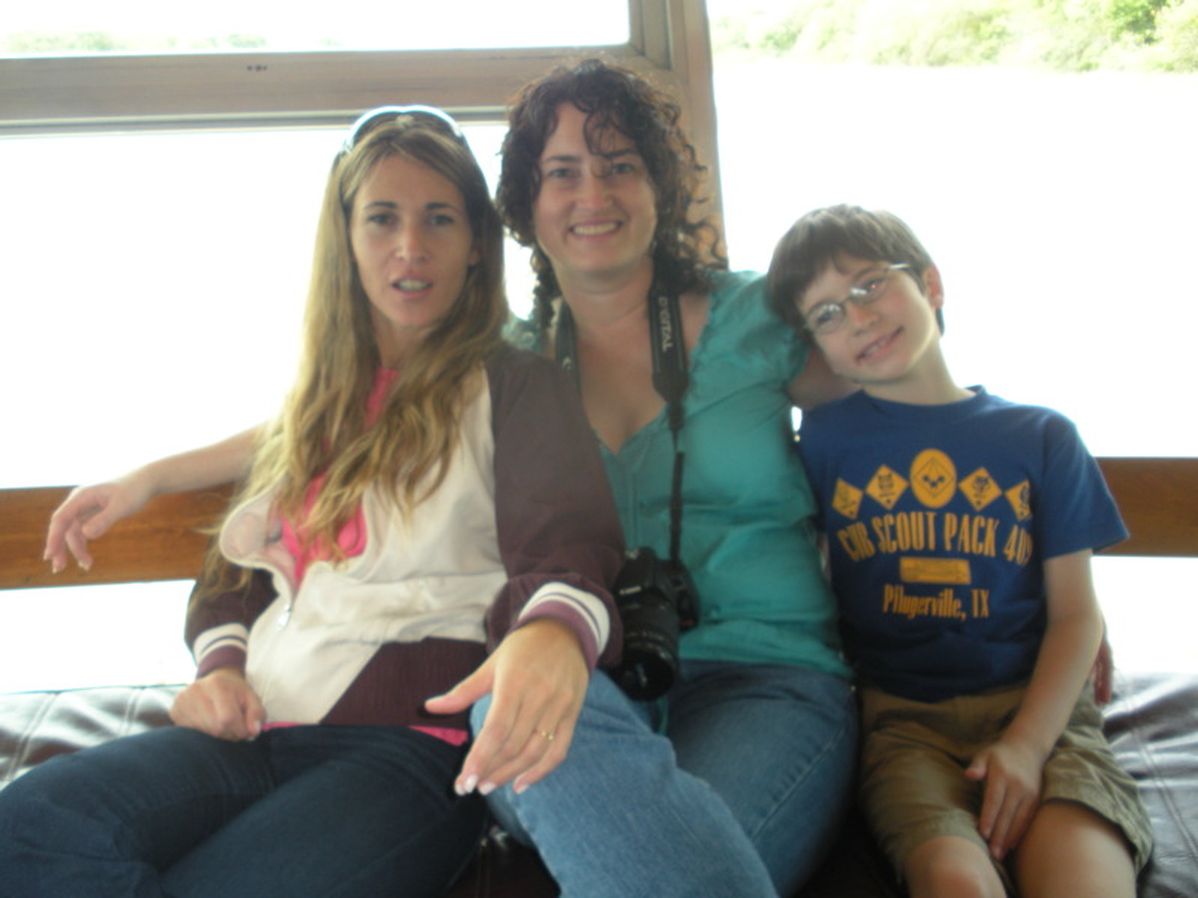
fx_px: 1246
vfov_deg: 39.7
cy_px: 449
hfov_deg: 51.4
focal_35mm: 36
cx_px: 599
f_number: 3.5
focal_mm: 6.3
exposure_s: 1/60.6
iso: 110
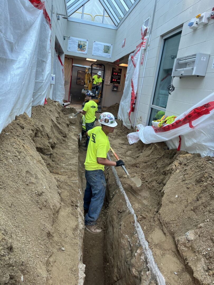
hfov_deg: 53.1
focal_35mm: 26
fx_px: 214
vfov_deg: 67.3
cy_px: 142
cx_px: 107
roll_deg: -7.1
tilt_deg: -14.9
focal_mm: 5.1
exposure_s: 1/148
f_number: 1.6
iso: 32
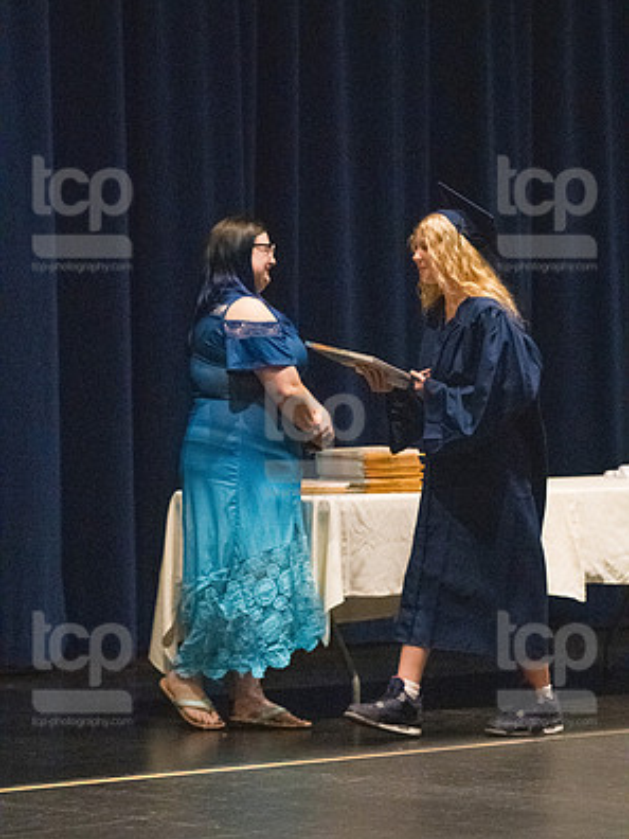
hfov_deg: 7.8
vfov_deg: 10.4
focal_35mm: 190
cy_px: 439
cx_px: 314
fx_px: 4603
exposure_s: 1/400
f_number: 3.2
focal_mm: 116
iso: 10000
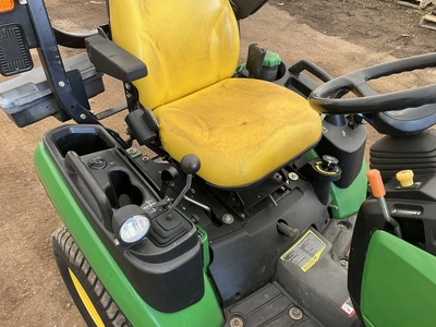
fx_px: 365
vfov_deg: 48.2
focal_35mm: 29
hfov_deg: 61.7
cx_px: 218
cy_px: 164
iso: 32
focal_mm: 3
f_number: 1.8
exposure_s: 1/122
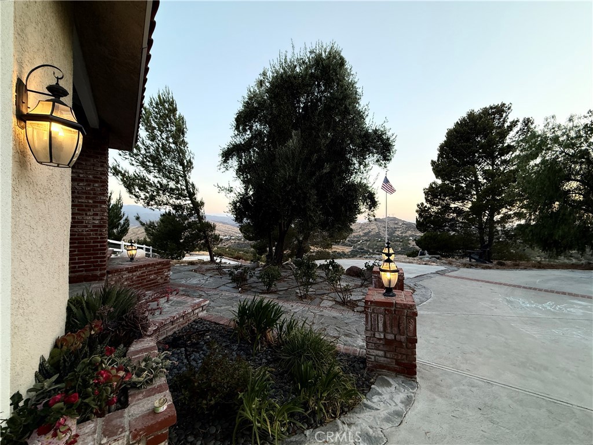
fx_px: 240
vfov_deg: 85.7
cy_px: 222
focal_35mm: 14
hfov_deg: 102.1
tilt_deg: +1.0
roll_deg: -1.6
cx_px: 296
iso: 160
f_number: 2.2
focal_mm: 2.22
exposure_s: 1/120
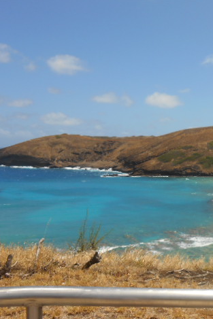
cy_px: 160
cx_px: 185
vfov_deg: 44.5
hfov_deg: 29.5
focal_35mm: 44
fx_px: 390
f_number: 3.6
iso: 80
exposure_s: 1/1250
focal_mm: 5.5
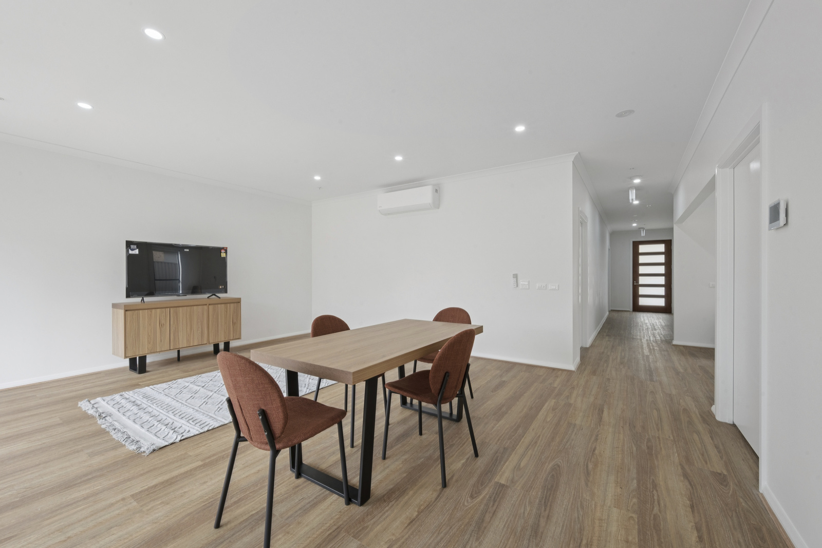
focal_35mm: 14
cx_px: 411
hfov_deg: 104.2
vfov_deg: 81.2
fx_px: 320
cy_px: 274
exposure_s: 1/40
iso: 640
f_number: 14
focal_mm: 14
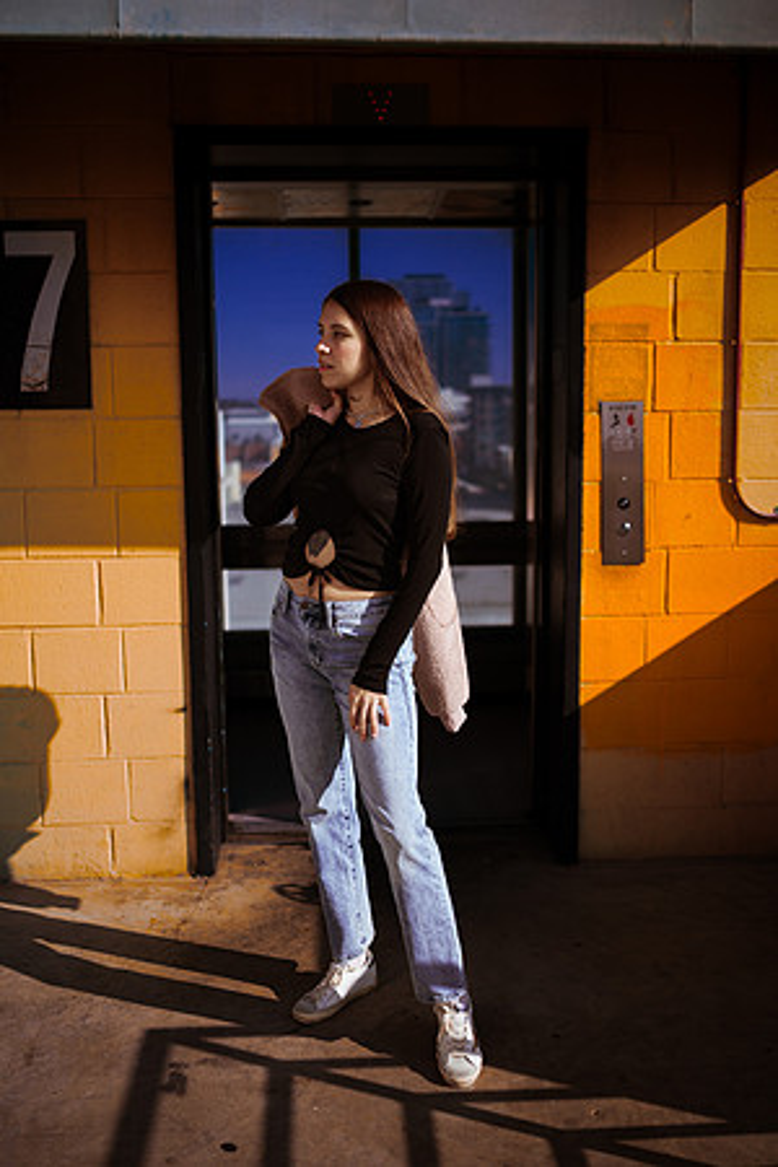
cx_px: 389
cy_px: 584
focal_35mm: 35
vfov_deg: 54.4
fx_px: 1134
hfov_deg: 37.9
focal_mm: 35
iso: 50
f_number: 1.8
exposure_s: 1/4000
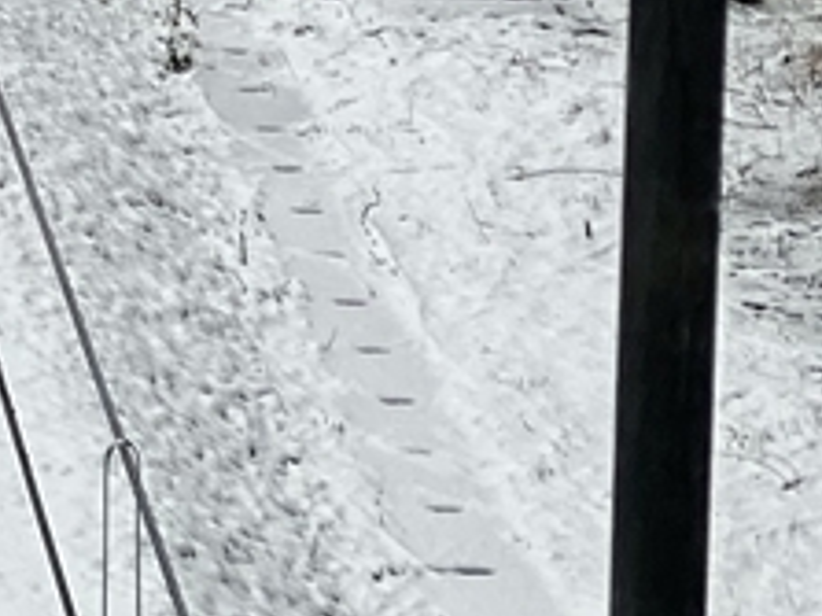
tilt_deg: -9.9
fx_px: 6645
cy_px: -808
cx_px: -645
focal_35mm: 280
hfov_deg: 6.9
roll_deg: -0.1
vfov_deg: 5.2
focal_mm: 6
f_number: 2
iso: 20
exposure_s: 1/369
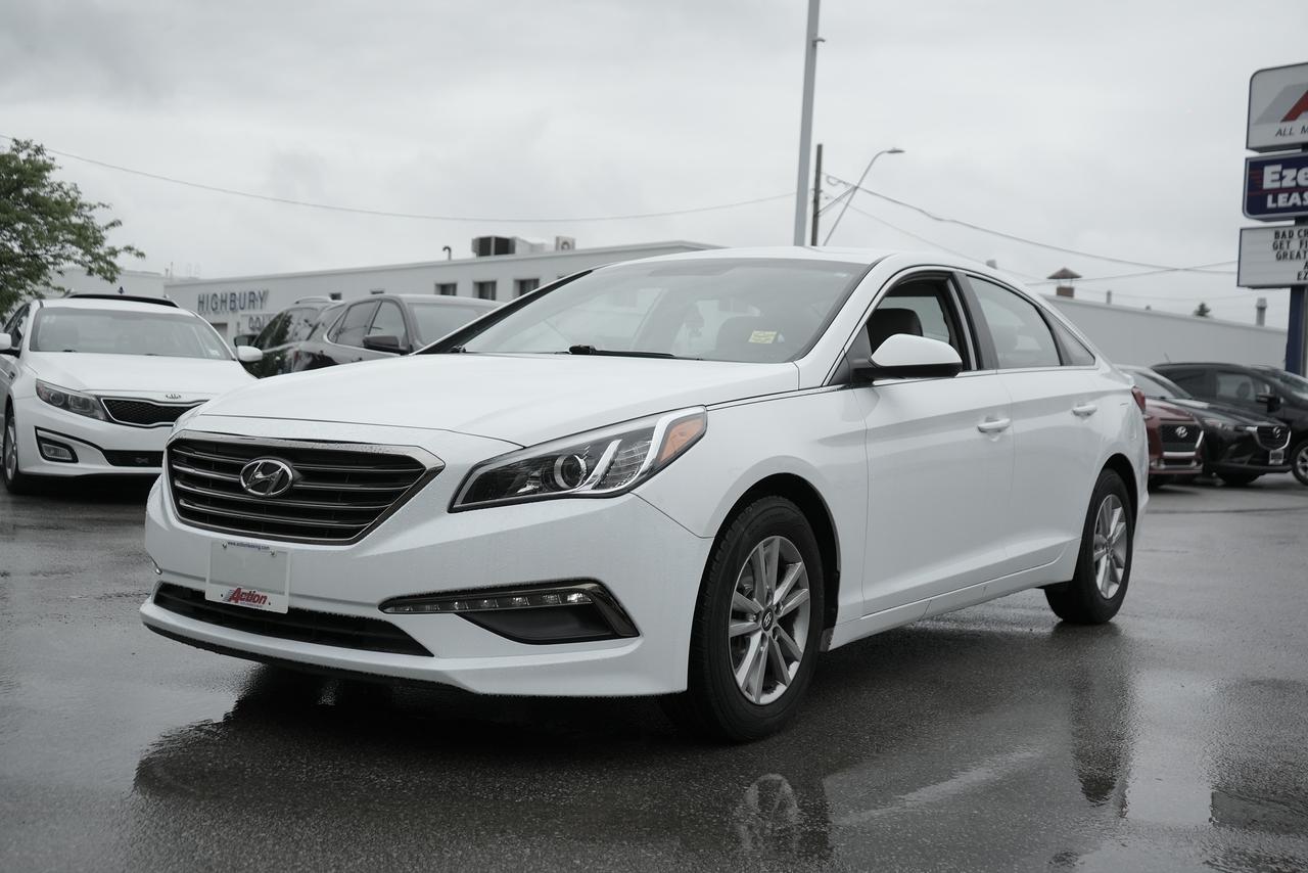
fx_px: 1345
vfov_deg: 36.0
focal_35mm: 37
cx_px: 654
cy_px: 436
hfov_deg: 51.9
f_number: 4
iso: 1000
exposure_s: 1/8000
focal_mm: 37
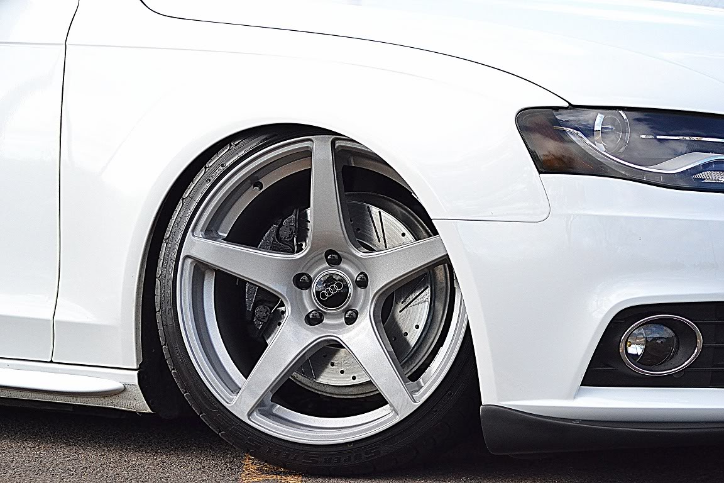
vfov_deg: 9.1
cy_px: 242
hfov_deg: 13.7
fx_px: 3016
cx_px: 362
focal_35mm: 150
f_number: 5
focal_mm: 100
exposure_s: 1/2000
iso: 800
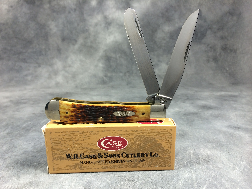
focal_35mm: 29
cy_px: 94
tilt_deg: -14.3
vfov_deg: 48.2
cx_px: 126
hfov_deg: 61.7
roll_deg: +0.9
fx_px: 211
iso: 40
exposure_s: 1/60
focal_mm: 4.15
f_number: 2.2
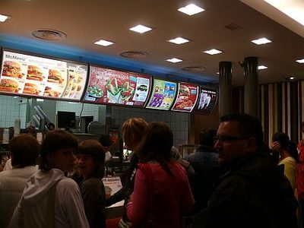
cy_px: 114
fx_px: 307
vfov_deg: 40.7
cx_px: 152
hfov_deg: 52.6
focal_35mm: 35
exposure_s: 1/50
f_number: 2.8
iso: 100
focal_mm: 7.4
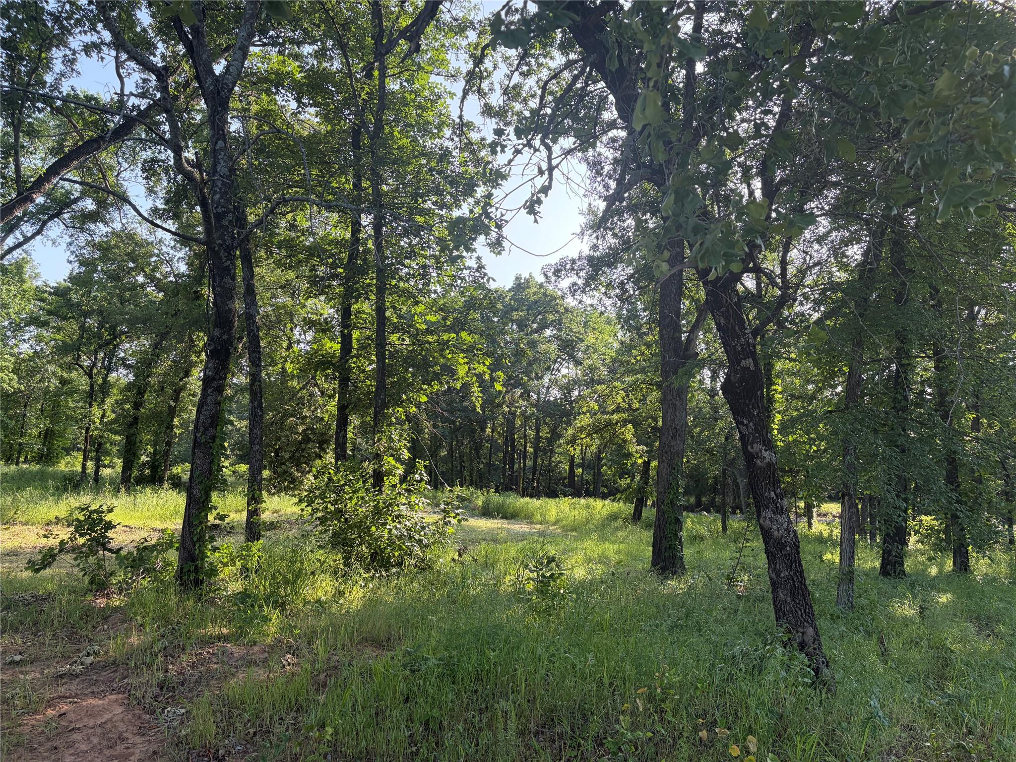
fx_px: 763
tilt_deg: +8.0
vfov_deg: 53.1
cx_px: 508
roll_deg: -2.2
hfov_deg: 67.3
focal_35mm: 26
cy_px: 381
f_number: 1.6
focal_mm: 5.96
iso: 64
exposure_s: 1/629
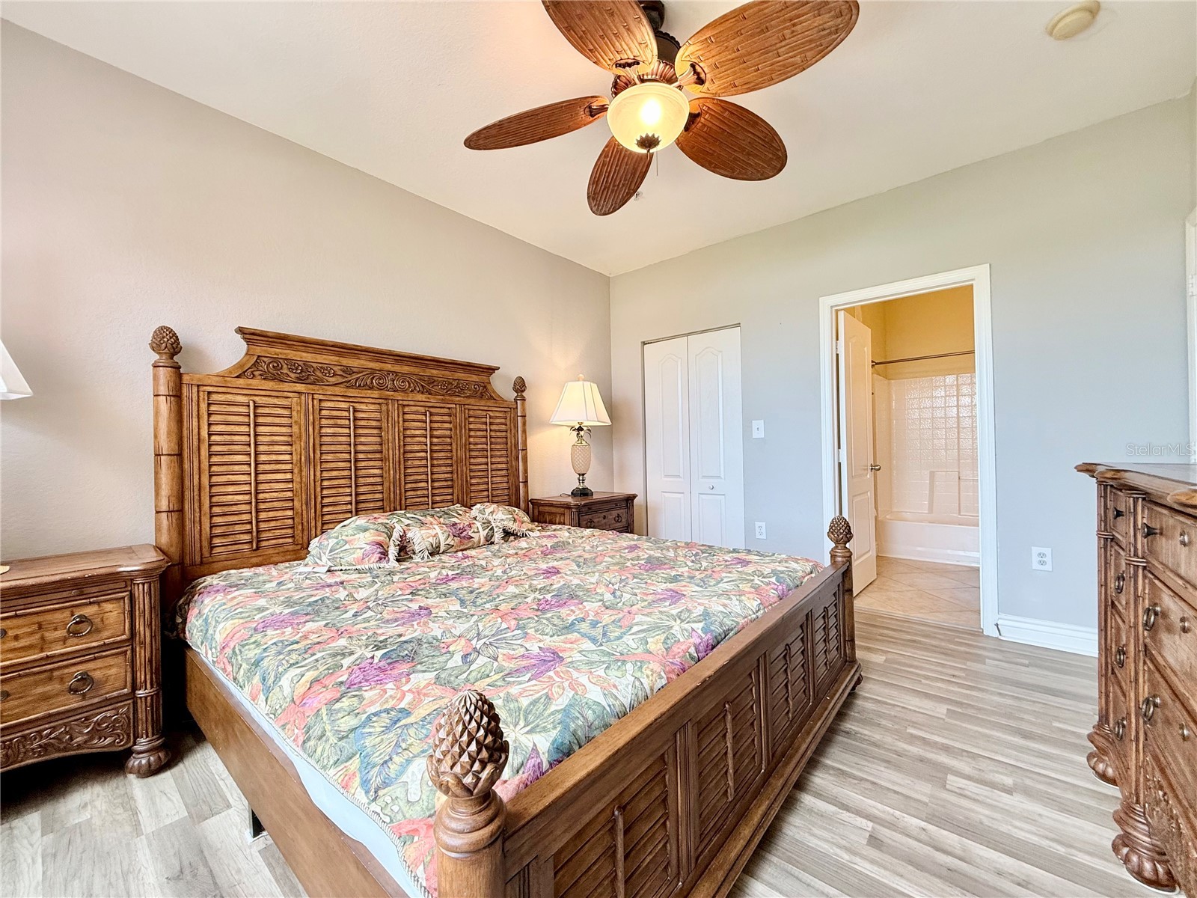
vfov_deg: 85.7
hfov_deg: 102.1
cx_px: 598
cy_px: 449
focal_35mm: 14
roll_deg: +1.0
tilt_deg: +0.4
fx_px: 484
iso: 125
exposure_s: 1/120
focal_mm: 2.22
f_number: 2.2
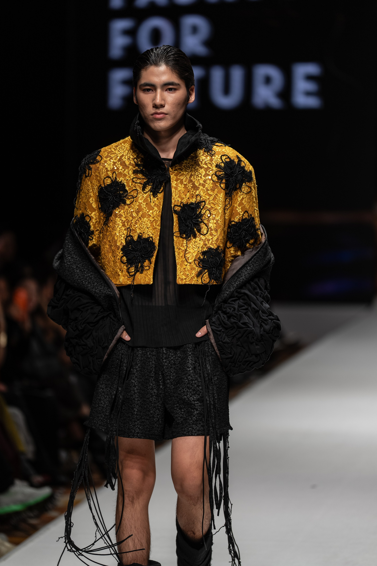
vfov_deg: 10.3
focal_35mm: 200
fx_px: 3141
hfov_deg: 6.9
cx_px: 188
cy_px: 283
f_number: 2.8
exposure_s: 1/400
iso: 200
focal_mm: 200
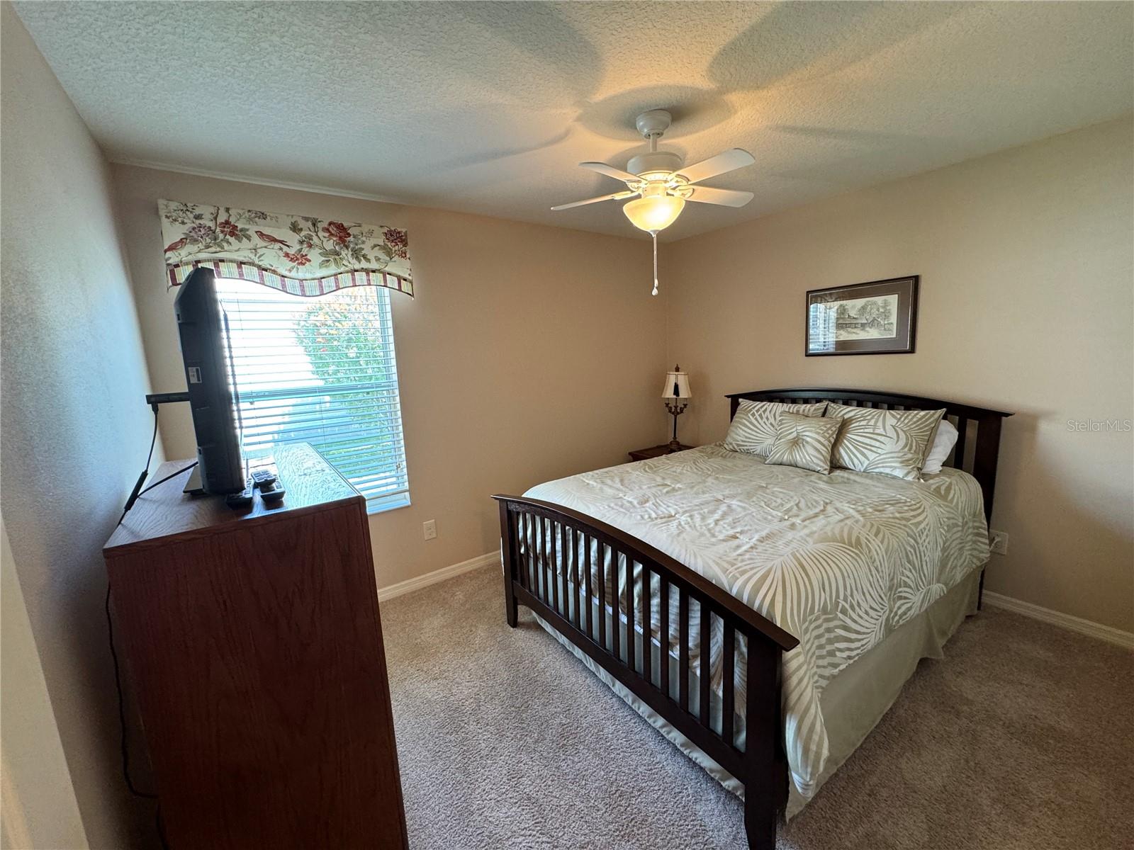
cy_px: 425
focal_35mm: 14
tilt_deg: -8.7
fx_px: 459
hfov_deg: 102.1
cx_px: 567
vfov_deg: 85.7
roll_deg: +3.4
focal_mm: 2.22
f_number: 2.2
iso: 200
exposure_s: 1/60
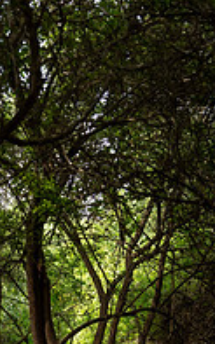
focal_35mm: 100
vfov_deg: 20.1
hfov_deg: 12.9
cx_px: -10
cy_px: 349
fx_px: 938
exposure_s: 1/800
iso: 160
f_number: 2.2
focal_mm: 43
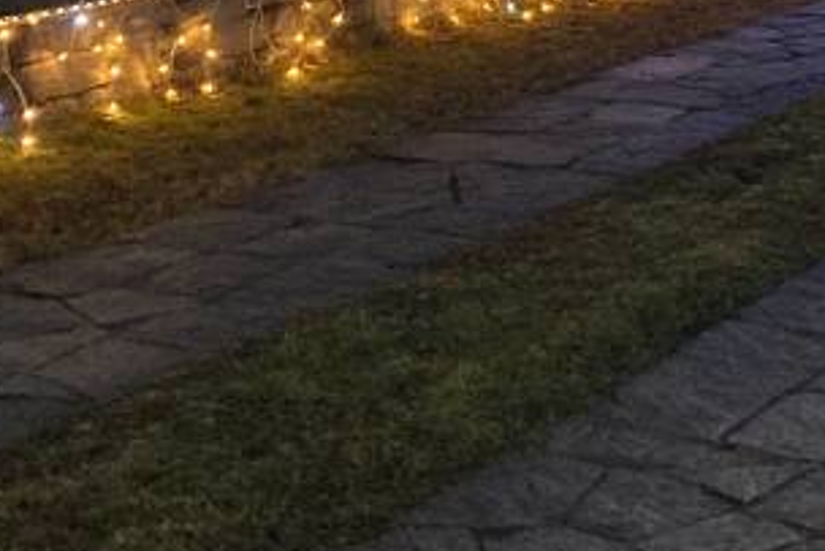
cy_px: -190
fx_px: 2247
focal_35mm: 98
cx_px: 806
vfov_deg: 13.4
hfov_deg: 20.2
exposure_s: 1/25
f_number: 1.8
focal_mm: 3.99
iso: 400
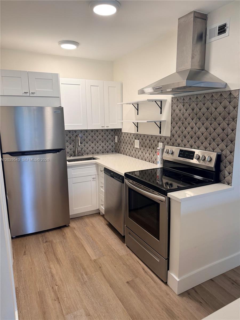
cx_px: 120
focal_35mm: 24
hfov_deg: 56.8
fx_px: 222
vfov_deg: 71.6
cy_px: 160
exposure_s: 1/120
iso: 160
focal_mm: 6.76
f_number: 1.78
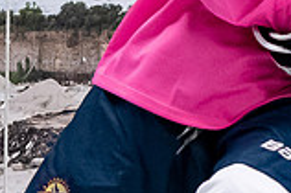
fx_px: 9795
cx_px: 556
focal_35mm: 1213
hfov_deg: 1.7
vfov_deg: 1.1
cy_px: -204
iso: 2000
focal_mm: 130
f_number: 3.5
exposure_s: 1/800
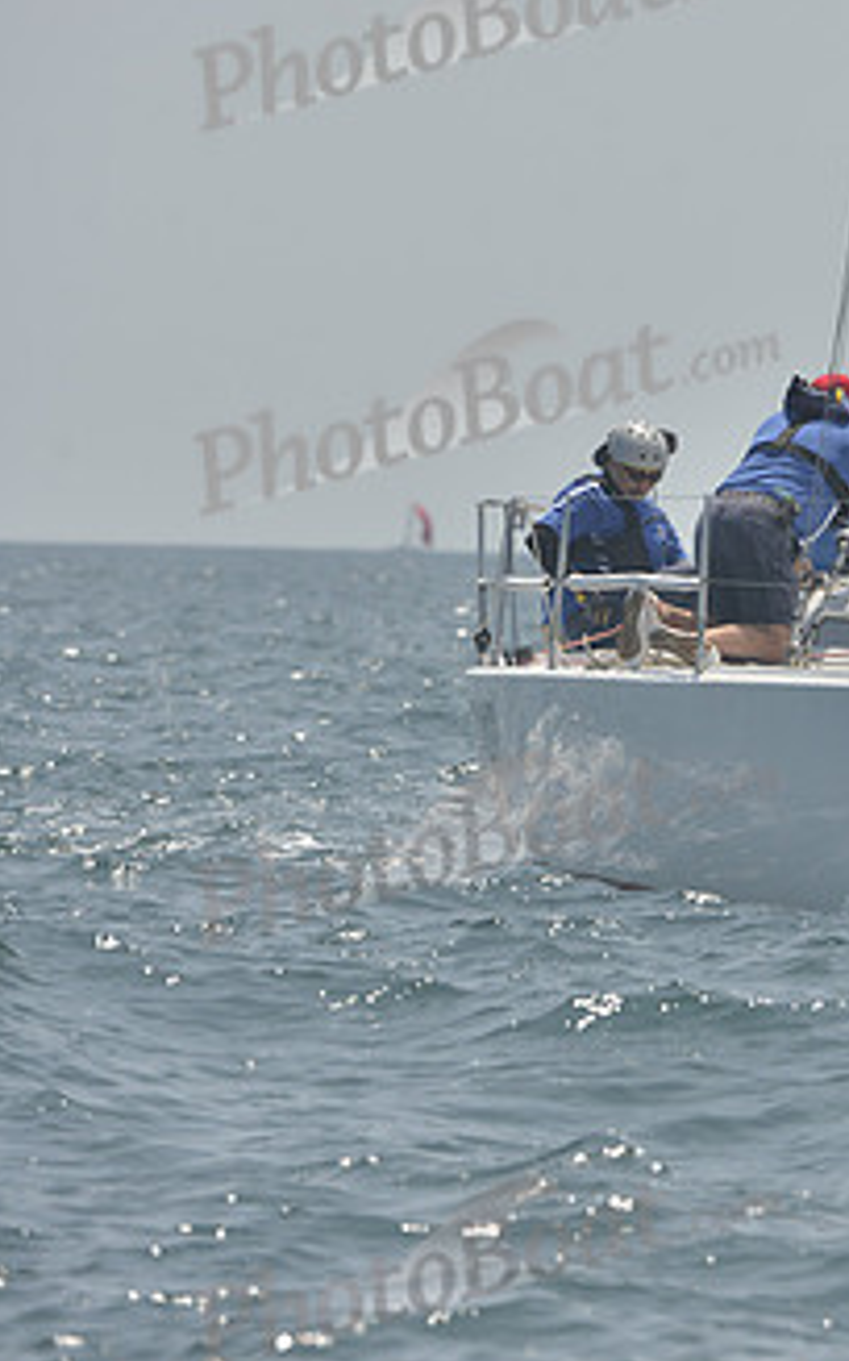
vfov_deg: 4.8
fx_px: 16088
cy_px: 564
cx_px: 999
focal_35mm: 434
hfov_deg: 3.0
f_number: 8
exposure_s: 1/1250
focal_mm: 240
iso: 280
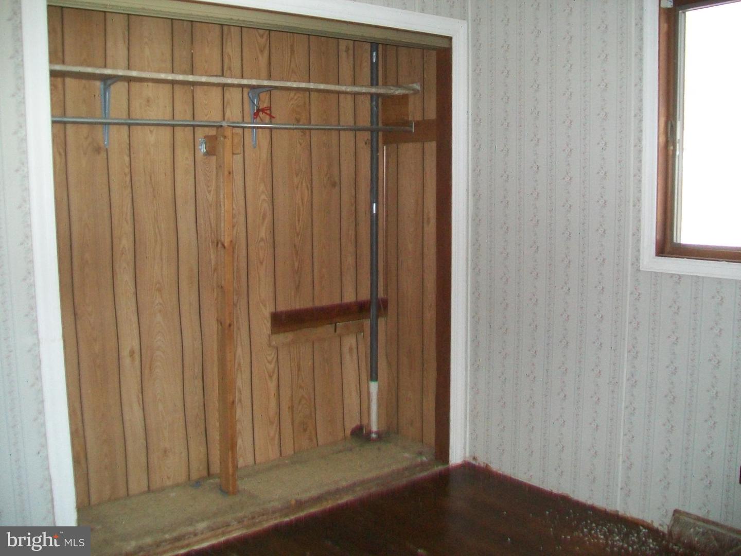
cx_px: 370
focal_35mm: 34
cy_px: 278
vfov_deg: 41.8
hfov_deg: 54.0
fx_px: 728
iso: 160
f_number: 2.7
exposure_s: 1/60
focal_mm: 6.1
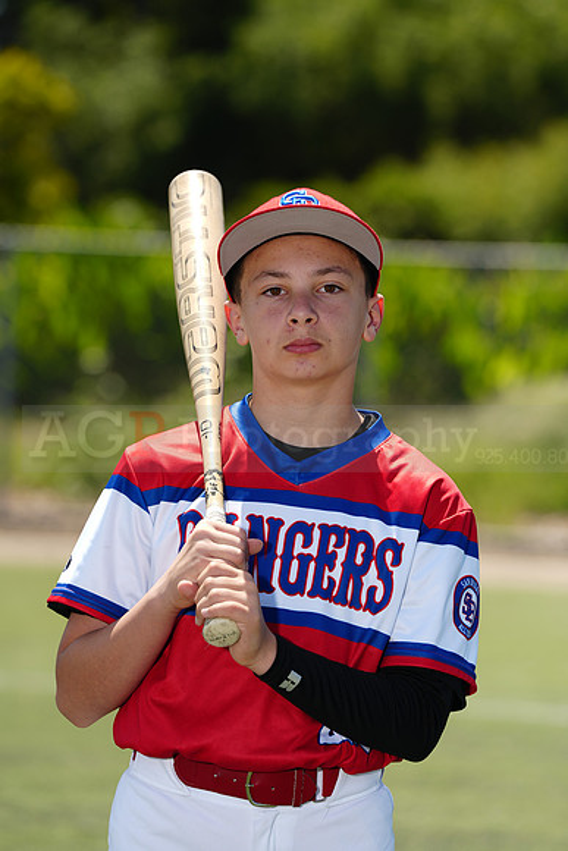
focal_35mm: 200
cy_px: 426
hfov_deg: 6.9
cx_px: 284
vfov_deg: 10.3
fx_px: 4730
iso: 50
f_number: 5
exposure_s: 1/250
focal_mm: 200
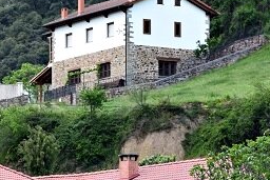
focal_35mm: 322
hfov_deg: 6.3
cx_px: -139
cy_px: 217
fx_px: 2416
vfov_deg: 4.3
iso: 400
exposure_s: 1/200
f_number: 10
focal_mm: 55
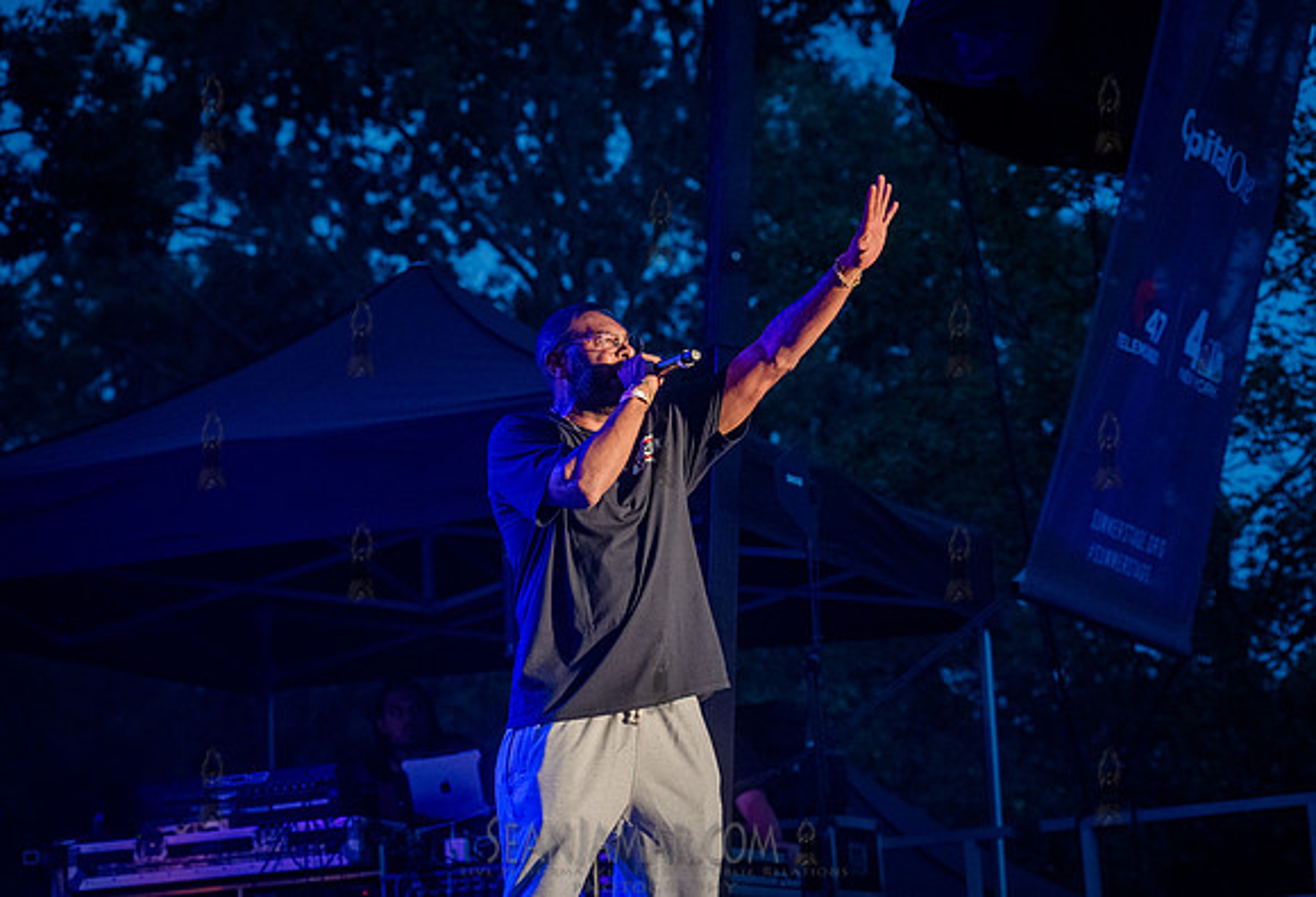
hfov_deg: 21.6
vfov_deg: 14.8
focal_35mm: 94
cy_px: 437
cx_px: 595
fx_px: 3446
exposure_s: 1/400
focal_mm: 86
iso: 5000
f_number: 4.5
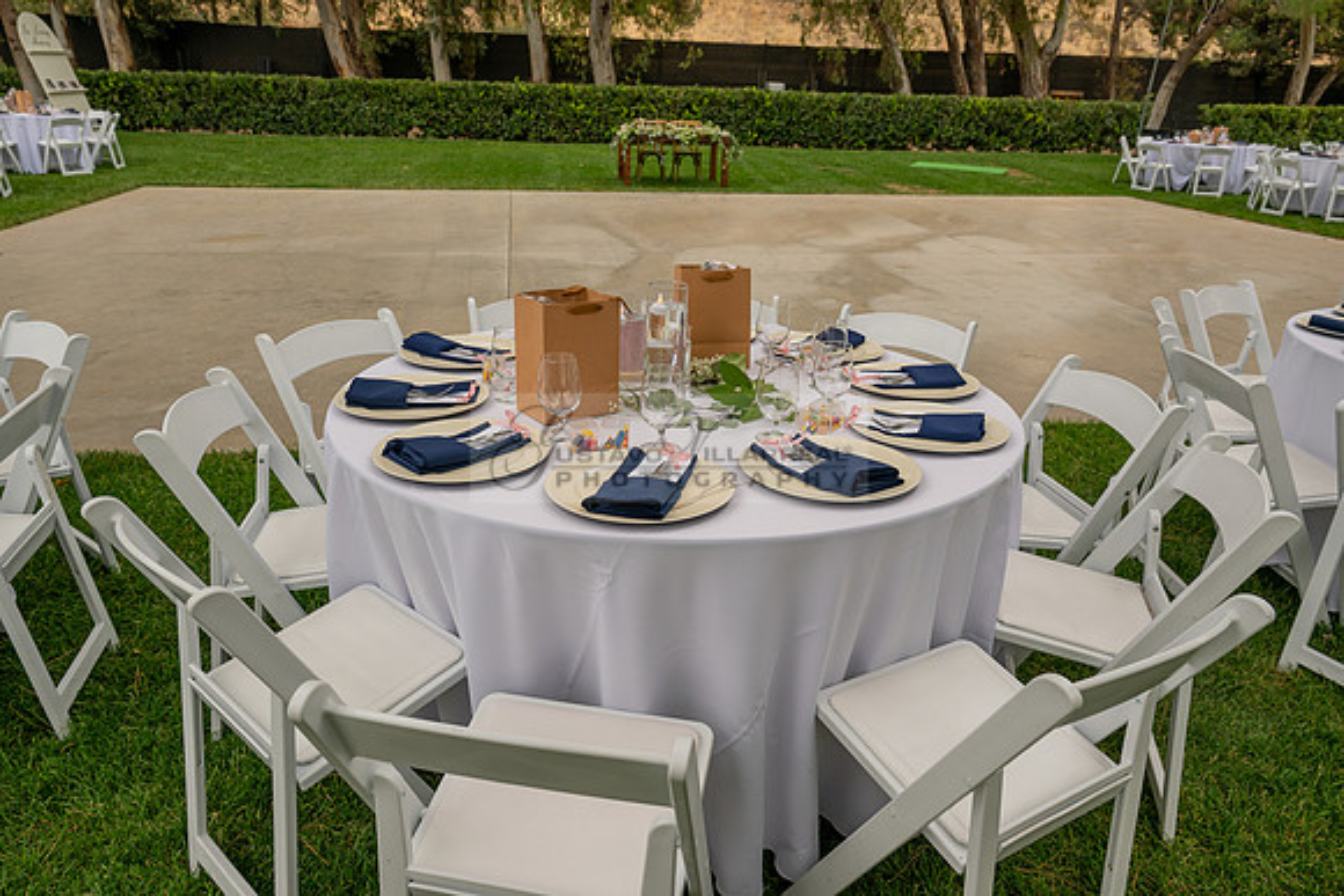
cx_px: 672
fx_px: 915
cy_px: 448
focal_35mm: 24
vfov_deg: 52.2
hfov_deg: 72.6
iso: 200
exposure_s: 1/200
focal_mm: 24.5
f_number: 5.6
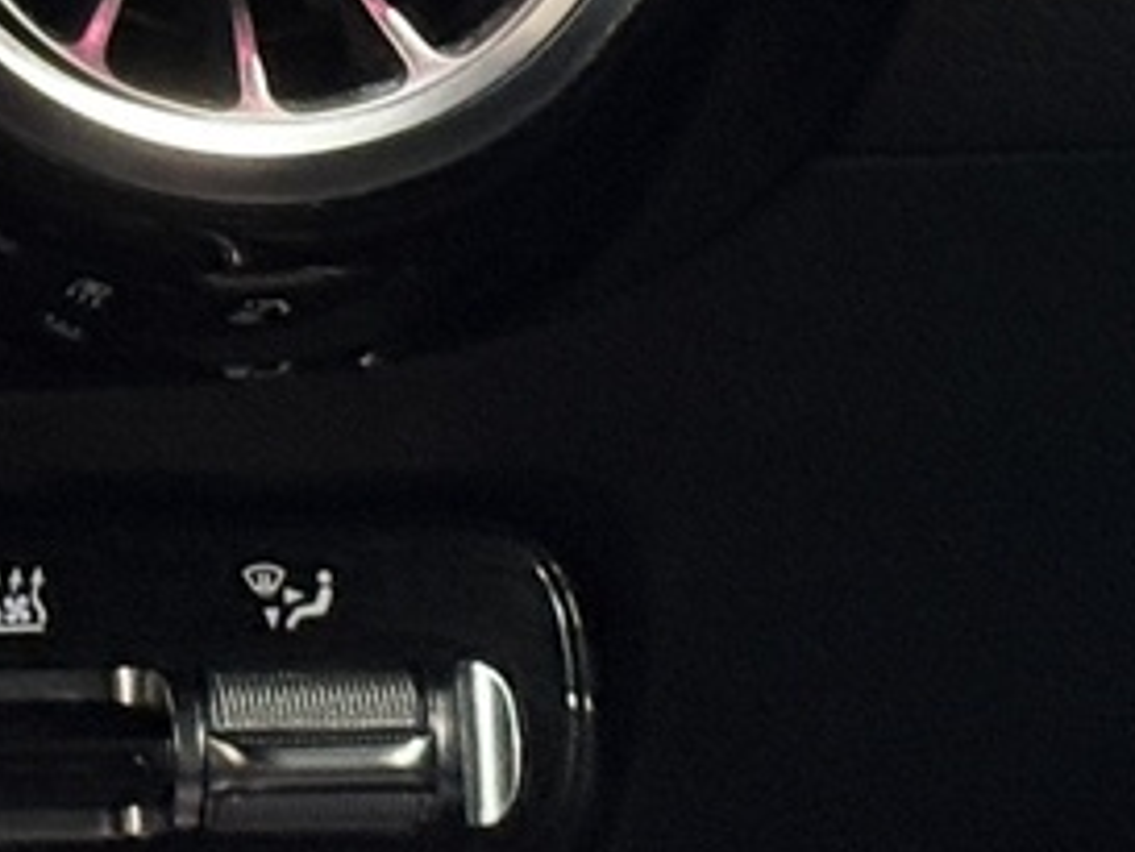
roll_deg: +0.3
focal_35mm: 253
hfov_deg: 7.6
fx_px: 8299
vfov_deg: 5.8
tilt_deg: -17.0
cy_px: -378
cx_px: -865
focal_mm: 6.76
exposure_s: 1/40
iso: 400
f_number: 1.78
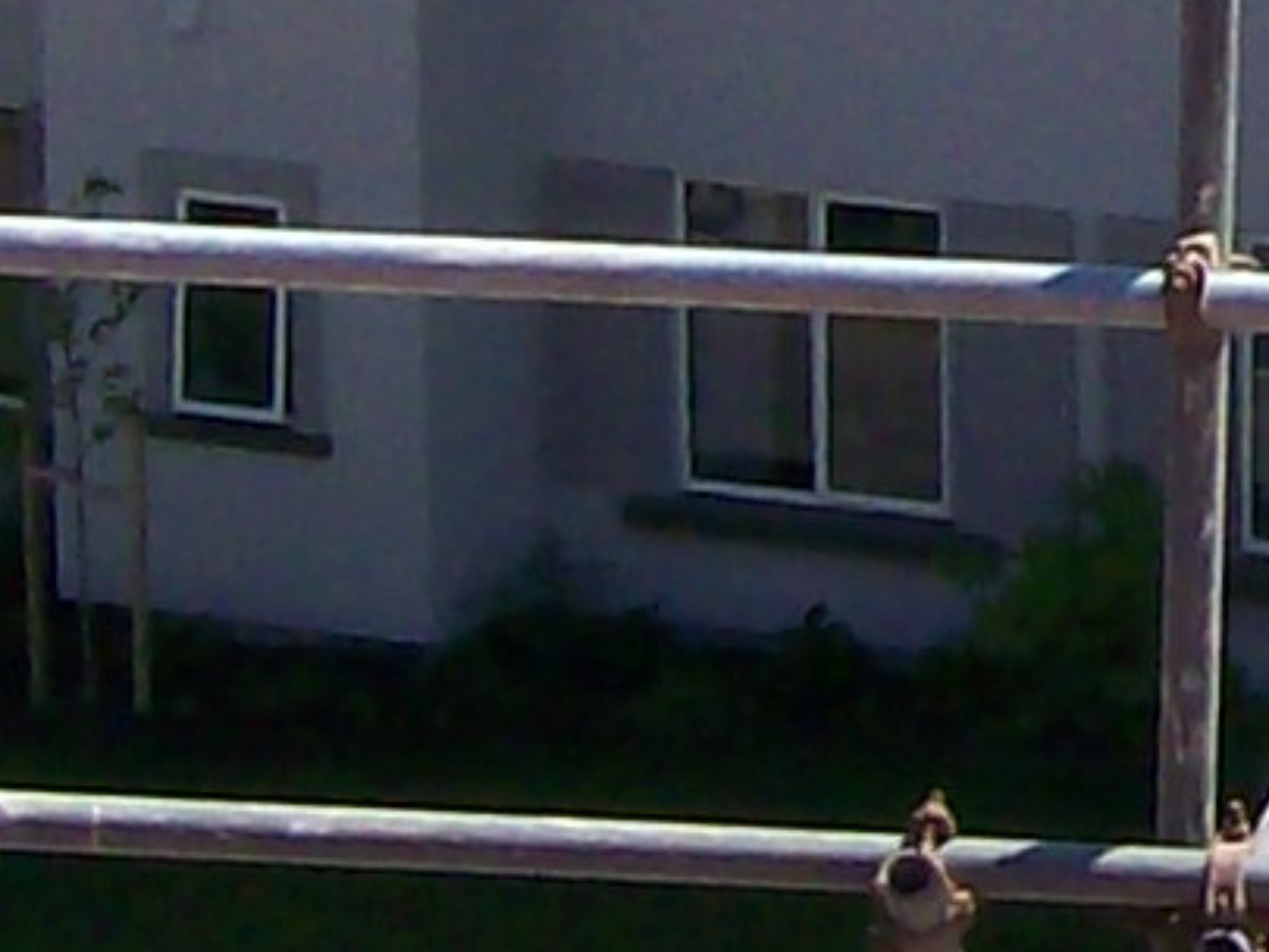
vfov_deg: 5.3
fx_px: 10011
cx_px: 2112
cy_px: -974
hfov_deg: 7.1
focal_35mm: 273
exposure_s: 1/651
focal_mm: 6
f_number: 4.8
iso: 80
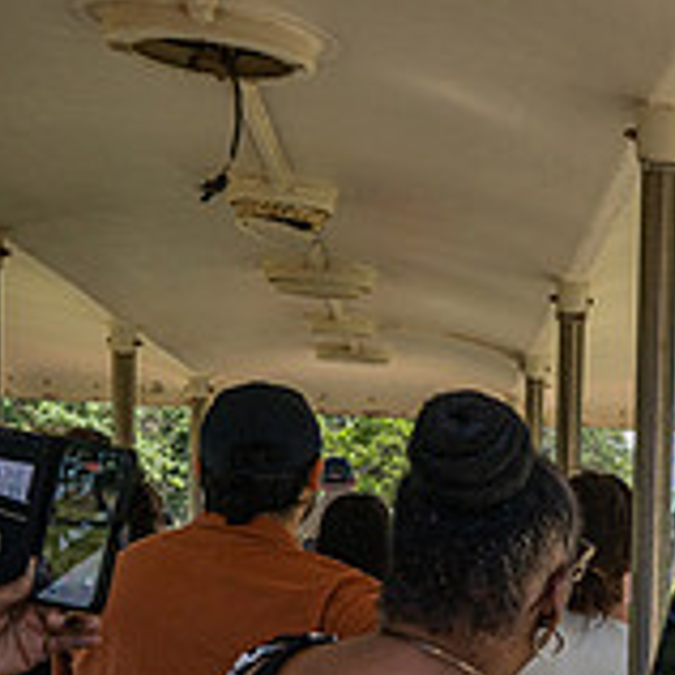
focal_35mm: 78
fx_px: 1721
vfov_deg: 21.9
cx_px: 1235
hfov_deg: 17.6
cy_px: 536
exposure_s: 1/1600
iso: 400
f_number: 5.6
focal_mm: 25
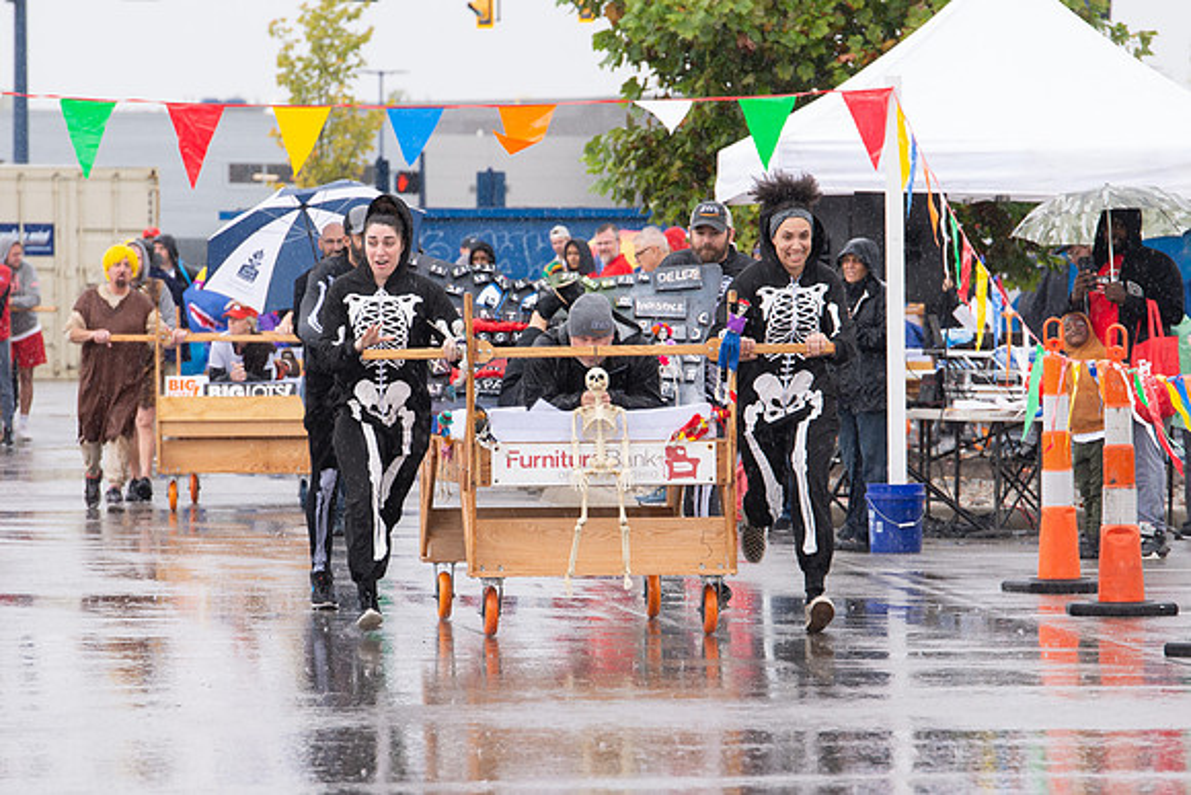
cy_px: 519
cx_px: 580
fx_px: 9374
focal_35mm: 283
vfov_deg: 4.9
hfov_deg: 7.3
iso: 800
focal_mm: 200
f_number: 7.1
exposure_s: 1/400
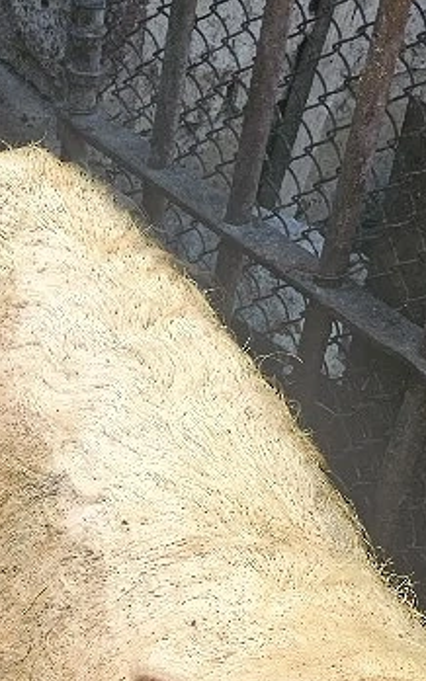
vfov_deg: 21.3
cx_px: -297
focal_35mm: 93
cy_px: 723
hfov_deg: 13.0
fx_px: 1728
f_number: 1.7
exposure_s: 1/312
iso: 10
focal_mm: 6.3
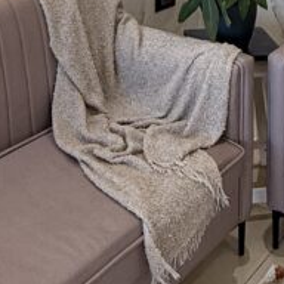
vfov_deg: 21.8
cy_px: -142
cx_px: 197
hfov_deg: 25.9
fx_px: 613
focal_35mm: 66
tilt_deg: -1.0
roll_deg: -0.7
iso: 64
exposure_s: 1/151
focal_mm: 2.22
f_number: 2.2
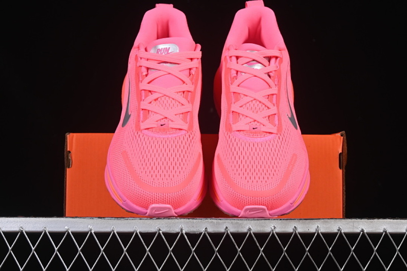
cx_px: 204
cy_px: 136
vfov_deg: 18.2
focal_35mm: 75
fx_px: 848
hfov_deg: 27.0
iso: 160
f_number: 8
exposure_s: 1/80
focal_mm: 50
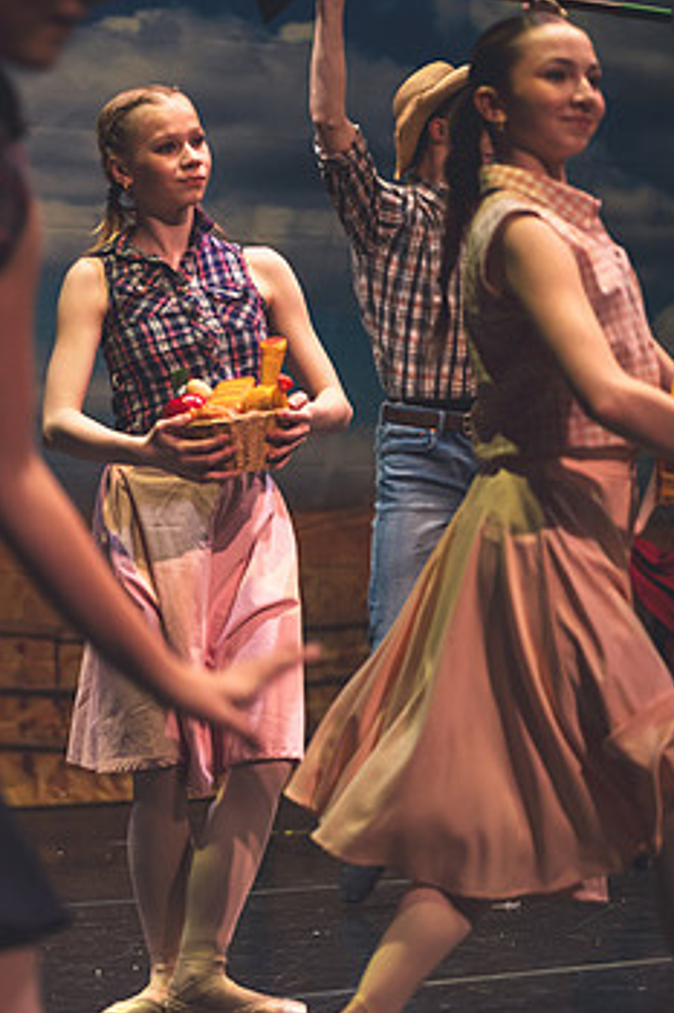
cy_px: 511
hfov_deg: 11.7
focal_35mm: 116
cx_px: 29
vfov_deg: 17.6
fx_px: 3261
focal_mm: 70
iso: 1250
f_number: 2.8
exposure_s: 1/250
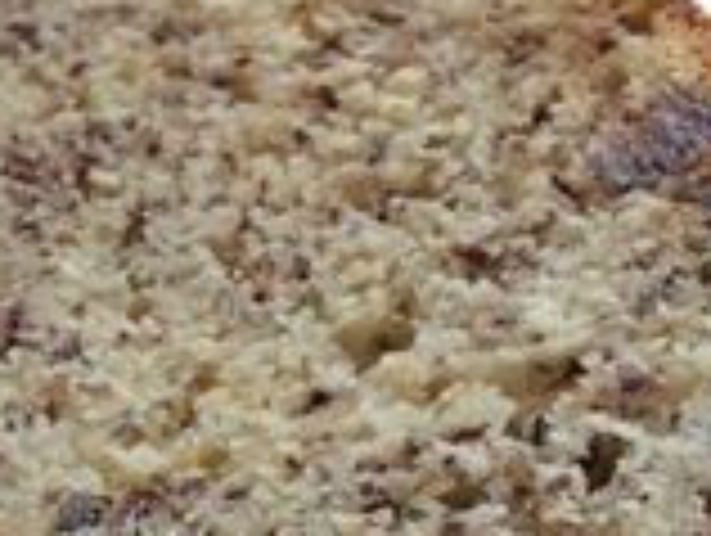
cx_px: -700
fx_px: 2962
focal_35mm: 144
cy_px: 205
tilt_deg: -45.5
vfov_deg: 10.3
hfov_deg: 12.2
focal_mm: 4.15
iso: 40
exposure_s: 1/30
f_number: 2.2
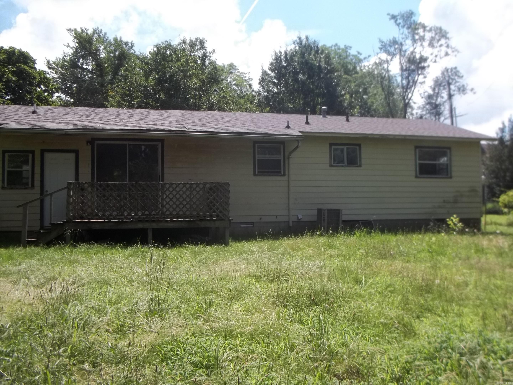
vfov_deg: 42.9
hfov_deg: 55.4
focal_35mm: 33
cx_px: 256
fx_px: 489
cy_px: 192
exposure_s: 1/125
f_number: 8
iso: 64
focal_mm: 5.9
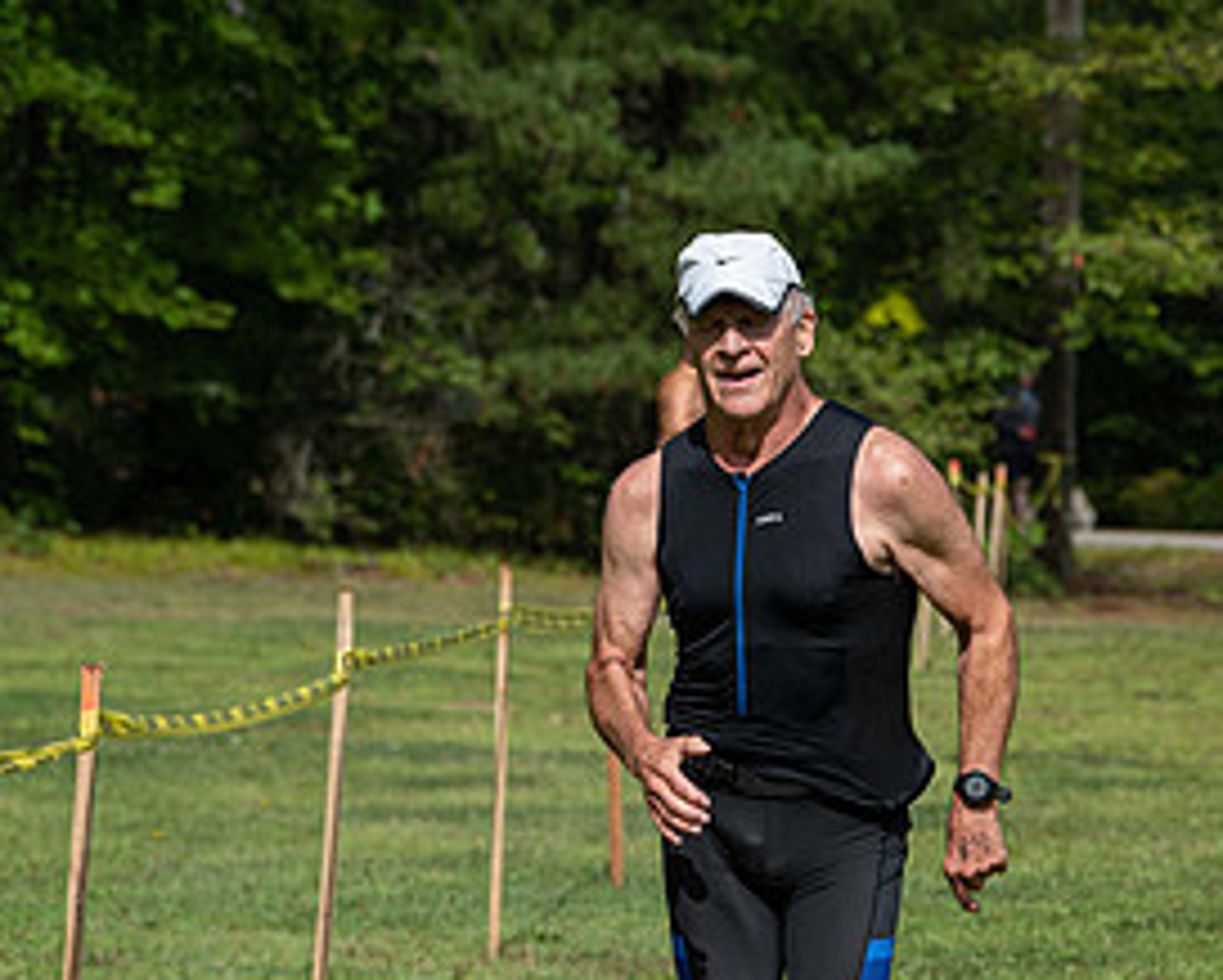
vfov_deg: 5.7
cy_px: 757
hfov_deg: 7.1
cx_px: 1133
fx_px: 9780
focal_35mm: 270
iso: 200
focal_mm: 135
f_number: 6.3
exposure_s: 1/1250
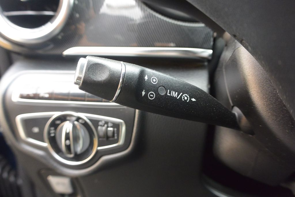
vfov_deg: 47.9
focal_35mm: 27
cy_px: 98
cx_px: 148
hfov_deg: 67.4
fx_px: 221
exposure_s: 1/30
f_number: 3.5
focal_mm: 10
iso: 800
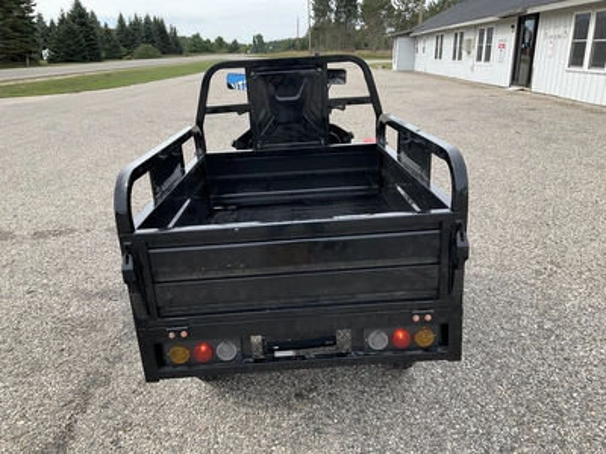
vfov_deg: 48.2
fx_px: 508
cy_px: 227
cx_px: 303
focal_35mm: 29
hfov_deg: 61.7
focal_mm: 3
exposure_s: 1/719
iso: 25
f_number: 1.8
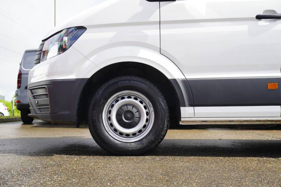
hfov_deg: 41.1
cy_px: 94
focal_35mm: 48
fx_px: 374
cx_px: 140
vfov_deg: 28.0
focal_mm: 32
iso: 100
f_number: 6.3
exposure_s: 1/80
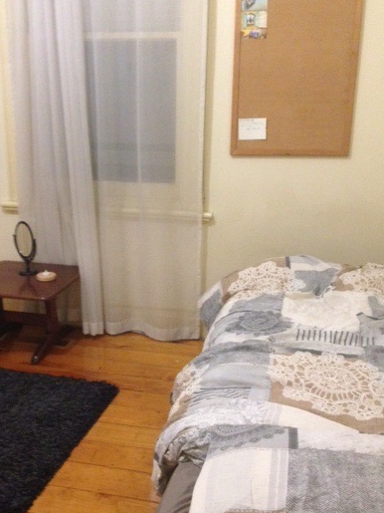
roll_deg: -0.3
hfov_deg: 35.1
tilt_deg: -17.9
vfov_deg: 45.8
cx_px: 165
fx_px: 607
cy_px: 275
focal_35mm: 41
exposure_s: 1/15
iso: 500
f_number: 2.4
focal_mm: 4.12
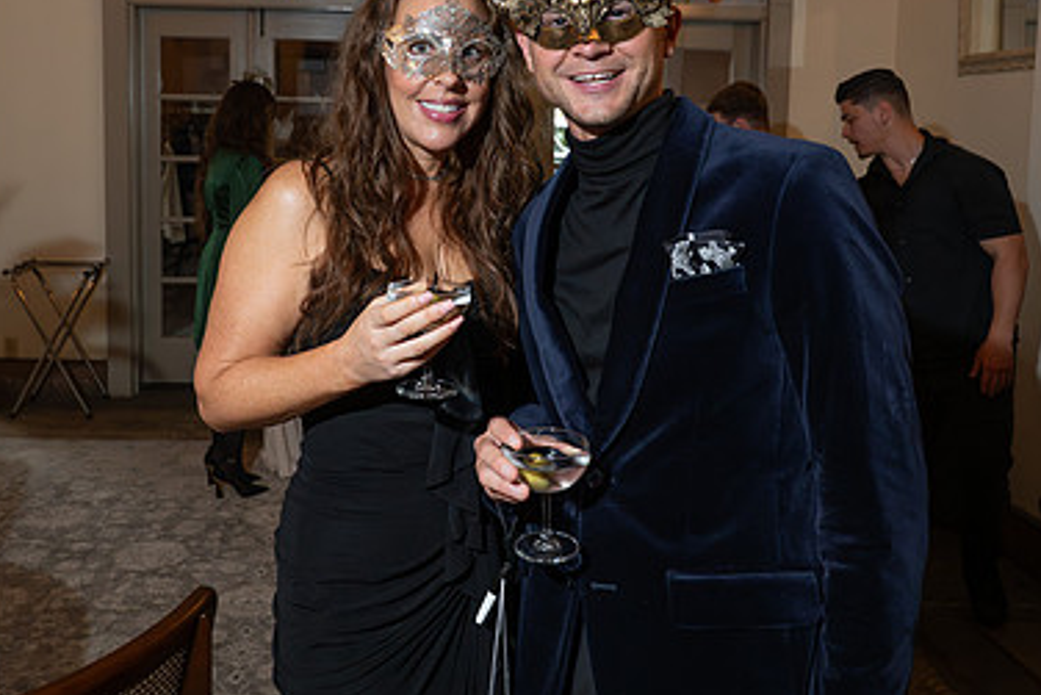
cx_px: 454
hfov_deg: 51.7
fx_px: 1070
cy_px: 228
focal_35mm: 37
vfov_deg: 35.6
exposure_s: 1/200
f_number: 5
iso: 2500
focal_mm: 24
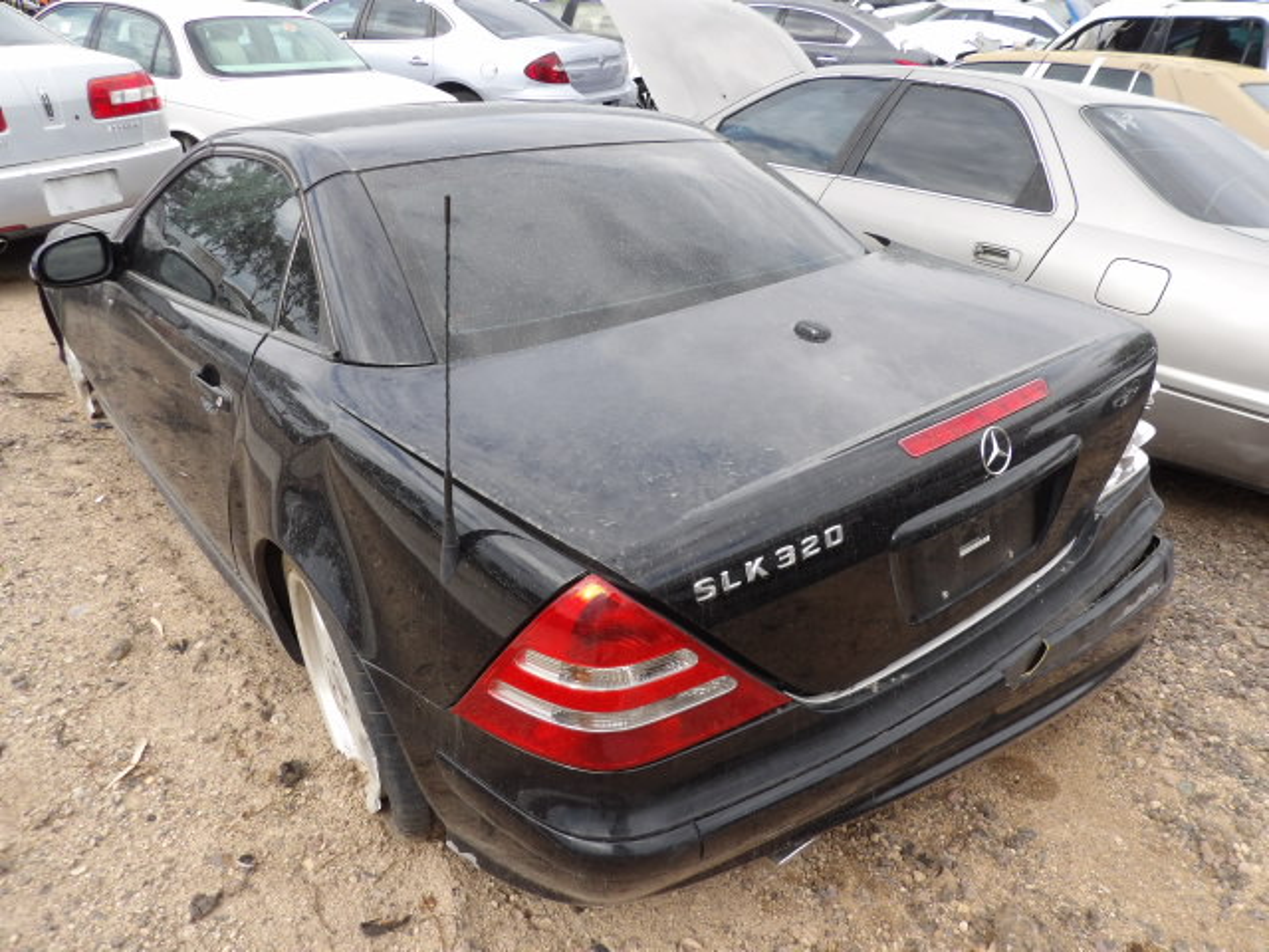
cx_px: 634
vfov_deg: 56.8
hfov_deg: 71.6
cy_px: 476
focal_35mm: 24
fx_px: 880
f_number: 3.2
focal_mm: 4.3
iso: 100
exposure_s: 1/312
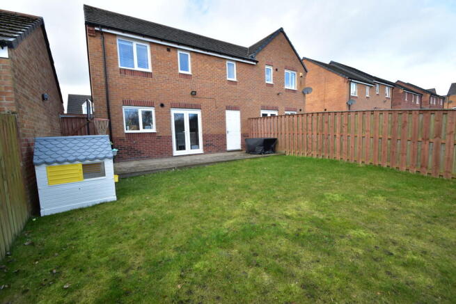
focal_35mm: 15
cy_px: 152
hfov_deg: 100.4
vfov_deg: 77.4
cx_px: 228
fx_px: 190
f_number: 10
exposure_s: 1/200
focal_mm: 10
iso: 320
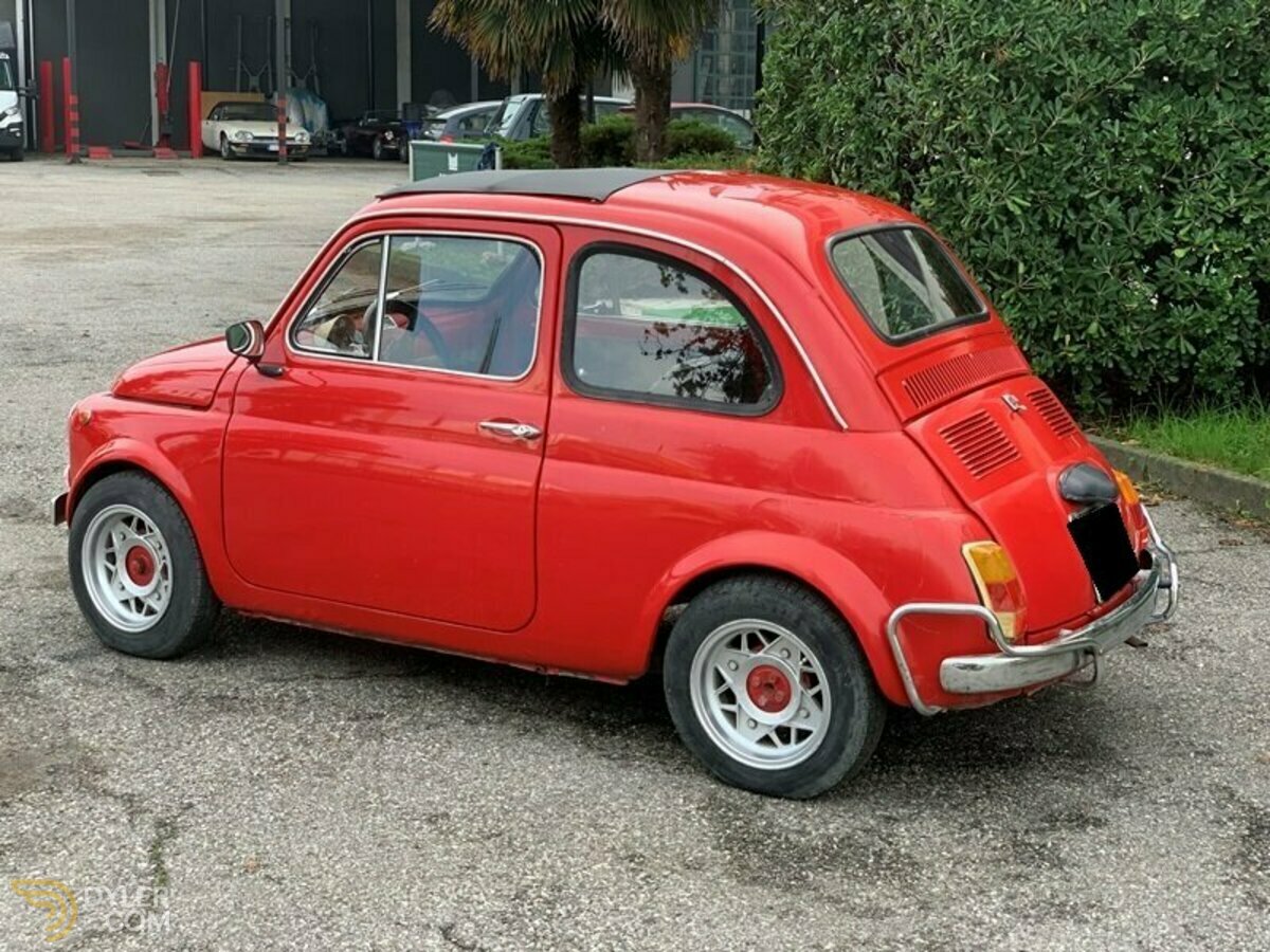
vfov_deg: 28.0
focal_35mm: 52
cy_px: 476
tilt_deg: -10.9
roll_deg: -1.8
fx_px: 1908
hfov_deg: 36.8
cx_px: 635
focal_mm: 6
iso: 20
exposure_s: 1/122
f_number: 2.4
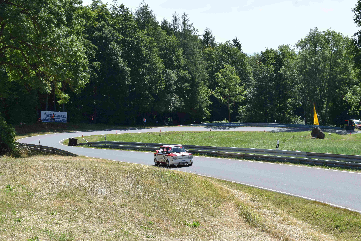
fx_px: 722
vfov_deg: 18.9
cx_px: 180
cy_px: 120
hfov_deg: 28.1
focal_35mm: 72
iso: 200
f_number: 9
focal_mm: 48
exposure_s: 1/320
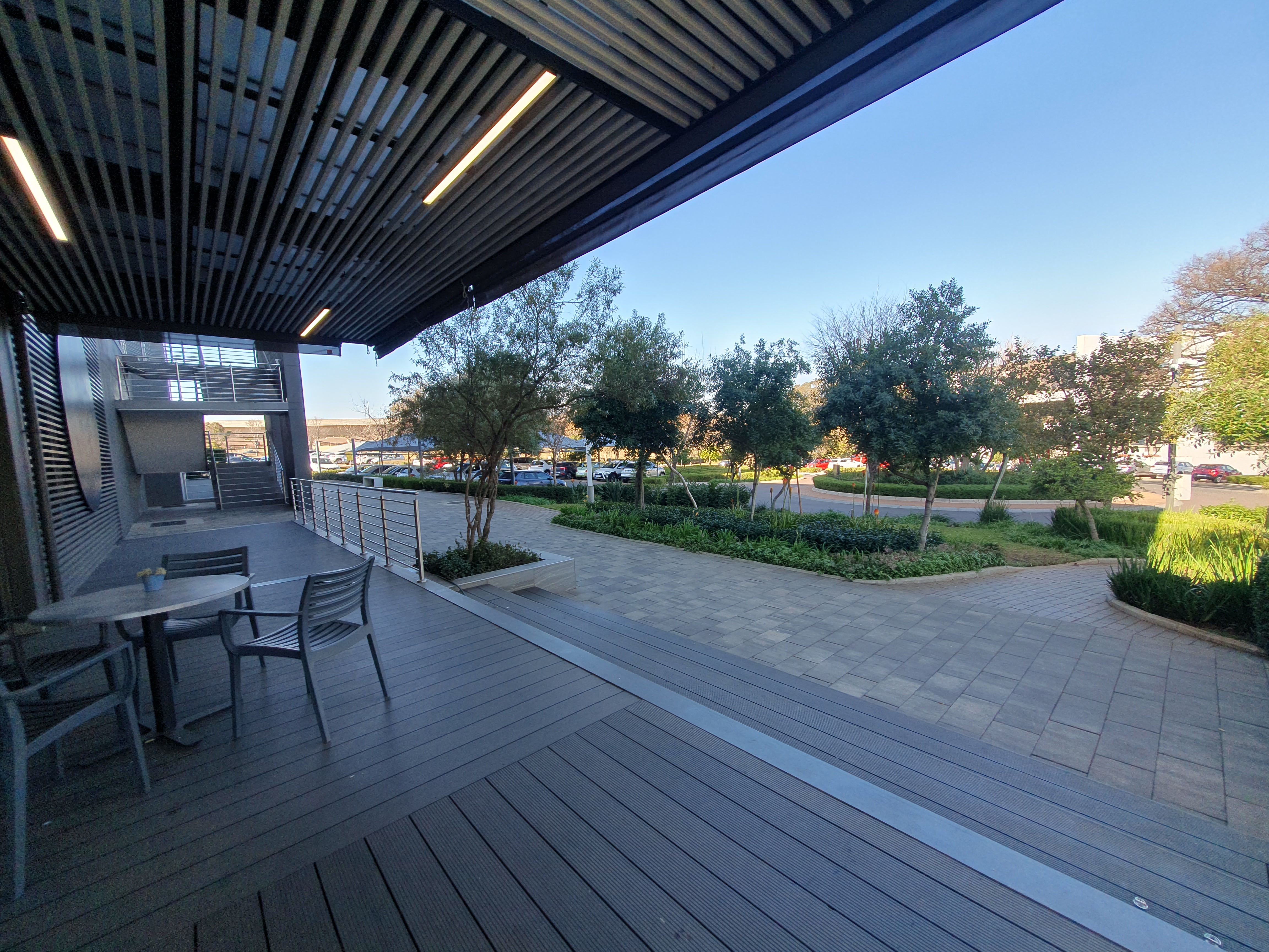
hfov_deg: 106.2
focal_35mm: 13
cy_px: 476
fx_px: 477
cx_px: 634
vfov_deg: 89.9
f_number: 2.2
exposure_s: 1/287
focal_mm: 1.8
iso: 50
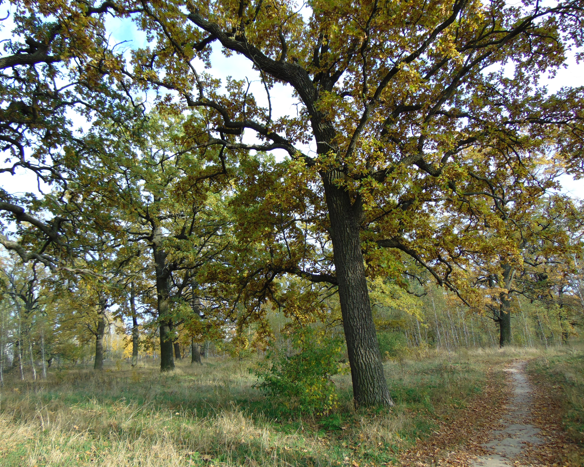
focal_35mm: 27
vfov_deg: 53.2
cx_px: 265
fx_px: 467
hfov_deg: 63.9
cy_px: 232
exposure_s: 1/160
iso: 80
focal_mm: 4.5
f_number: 3
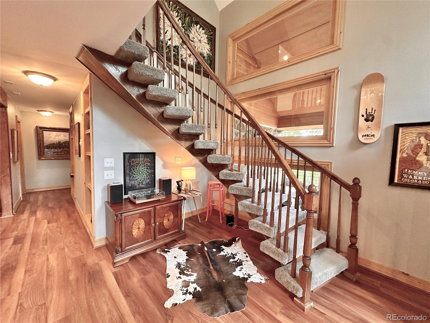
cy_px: 162
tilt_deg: -4.4
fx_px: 174
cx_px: 215
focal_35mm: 14
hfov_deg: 102.1
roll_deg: -2.3
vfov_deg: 85.7
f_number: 2.2
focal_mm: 2.22
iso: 500
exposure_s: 1/60
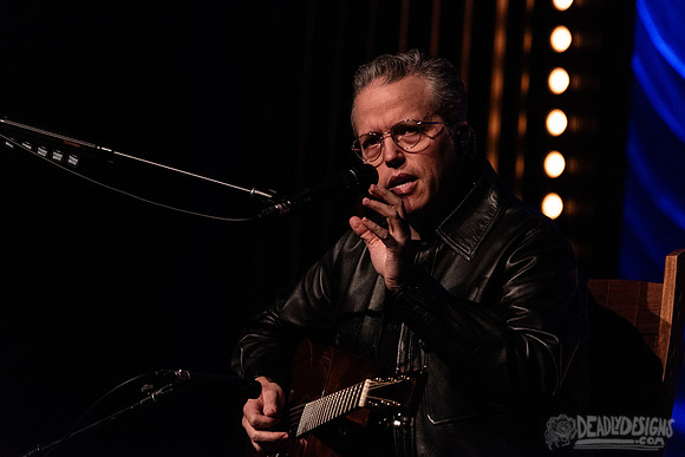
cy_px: 208
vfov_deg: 4.7
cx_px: 342
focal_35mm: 294
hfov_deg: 7.0
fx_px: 5589
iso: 2500
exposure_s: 1/125
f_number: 5.6
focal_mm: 270
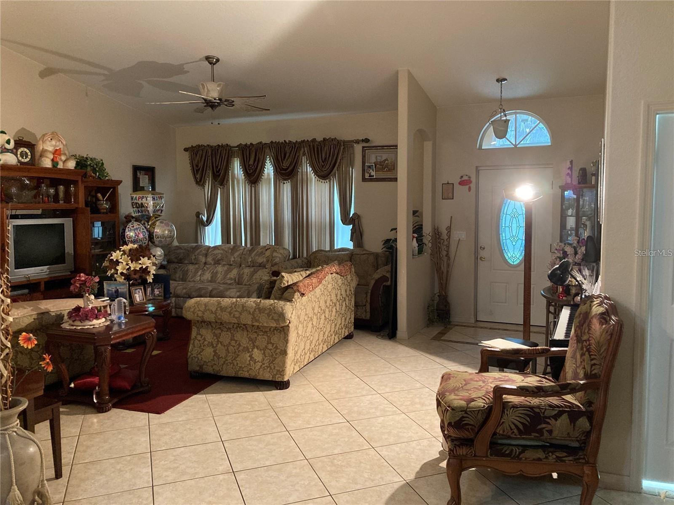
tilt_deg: -3.9
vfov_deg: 49.7
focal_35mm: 28
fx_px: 545
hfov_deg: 63.4
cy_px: 252
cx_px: 337
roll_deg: +0.1
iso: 400
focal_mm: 3.99
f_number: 1.8
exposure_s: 1/30
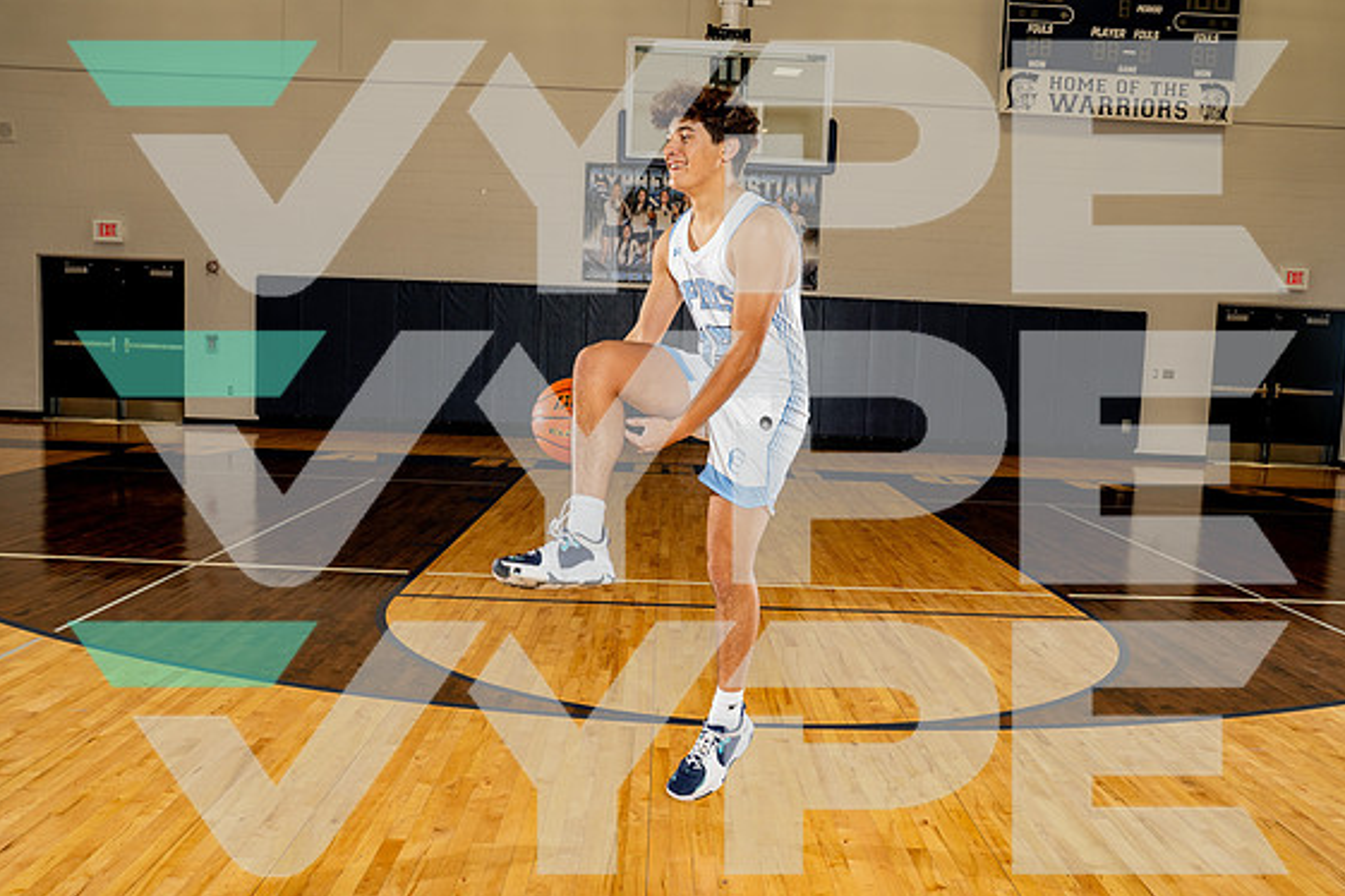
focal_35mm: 30
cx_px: 686
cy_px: 459
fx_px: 1121
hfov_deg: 61.9
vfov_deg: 43.6
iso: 400
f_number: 5.6
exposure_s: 1/250
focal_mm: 29
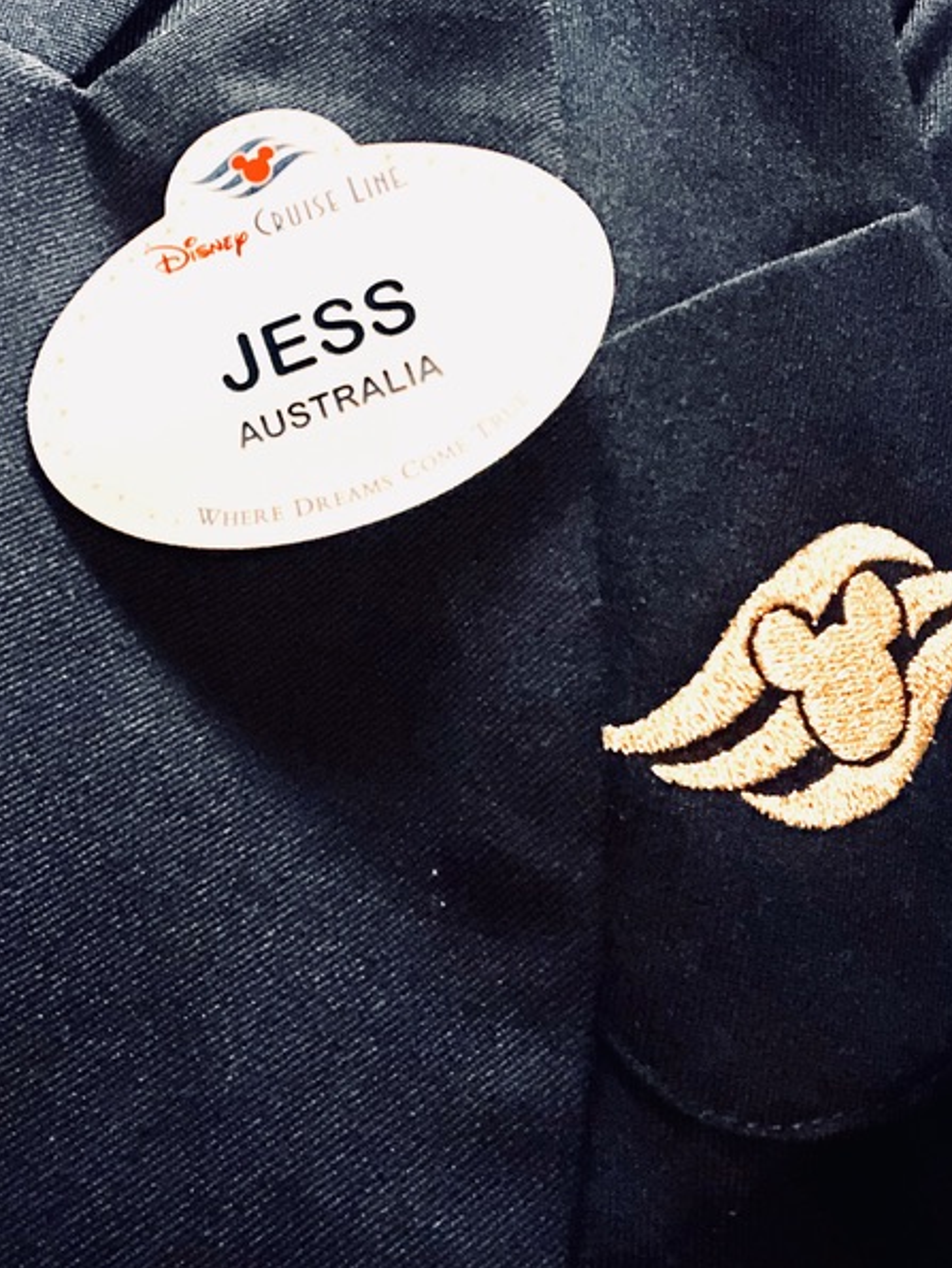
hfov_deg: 26.6
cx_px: 409
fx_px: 2015
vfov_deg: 34.8
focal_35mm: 55
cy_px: 507
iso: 320
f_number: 2.2
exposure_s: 1/30
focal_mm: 2.87
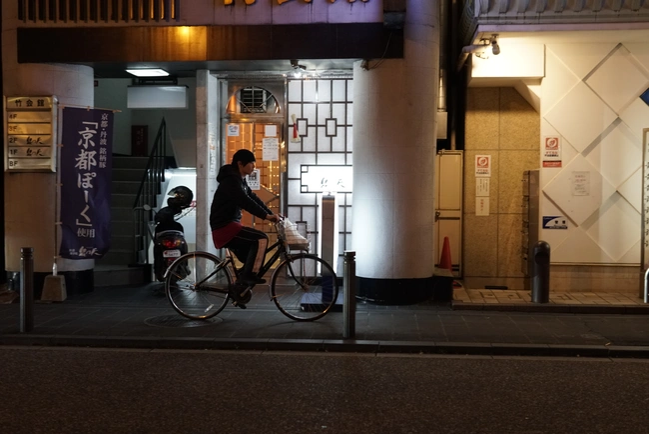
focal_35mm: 45
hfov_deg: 43.6
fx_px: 812
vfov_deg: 29.9
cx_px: 324
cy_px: 217
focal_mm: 30
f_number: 2.5
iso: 1600
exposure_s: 1/160
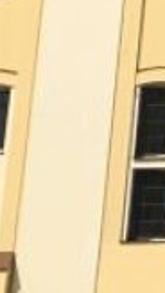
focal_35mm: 224
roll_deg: +1.2
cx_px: 821
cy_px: -275
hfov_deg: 4.6
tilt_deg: +17.3
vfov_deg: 9.1
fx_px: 1738
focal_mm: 3.99
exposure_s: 1/4566
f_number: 1.8
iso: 20
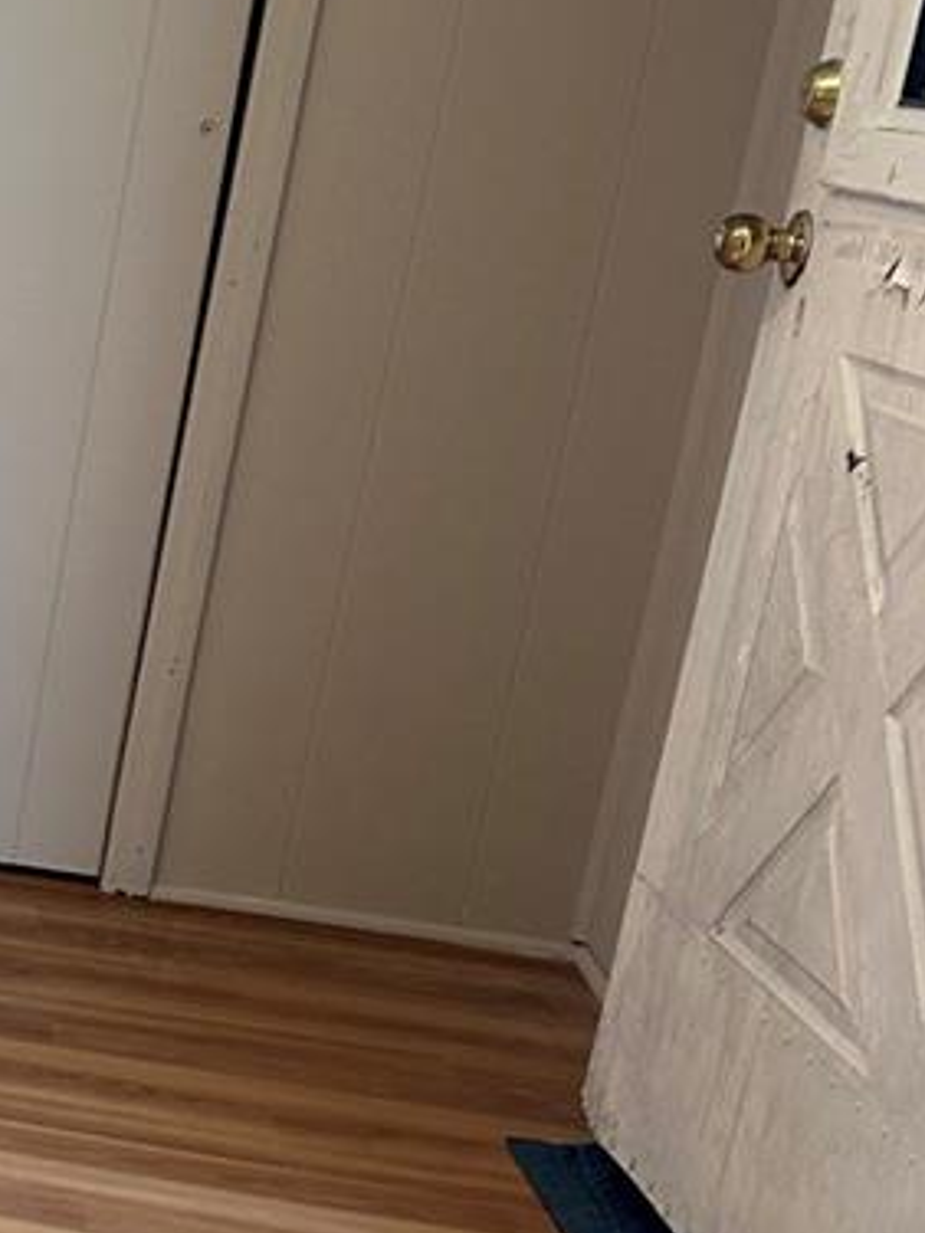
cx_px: -902
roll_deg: -7.2
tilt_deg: -11.6
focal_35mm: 98
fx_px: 3492
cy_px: 682
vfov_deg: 20.0
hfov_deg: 13.1
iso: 80
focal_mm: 6.86
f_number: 1.78
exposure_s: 1/120
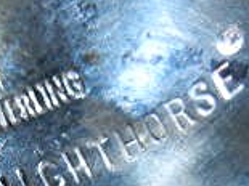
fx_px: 891
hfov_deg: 15.8
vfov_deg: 11.7
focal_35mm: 124
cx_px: 59
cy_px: 215
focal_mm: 5.4
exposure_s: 1/30
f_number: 7
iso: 200
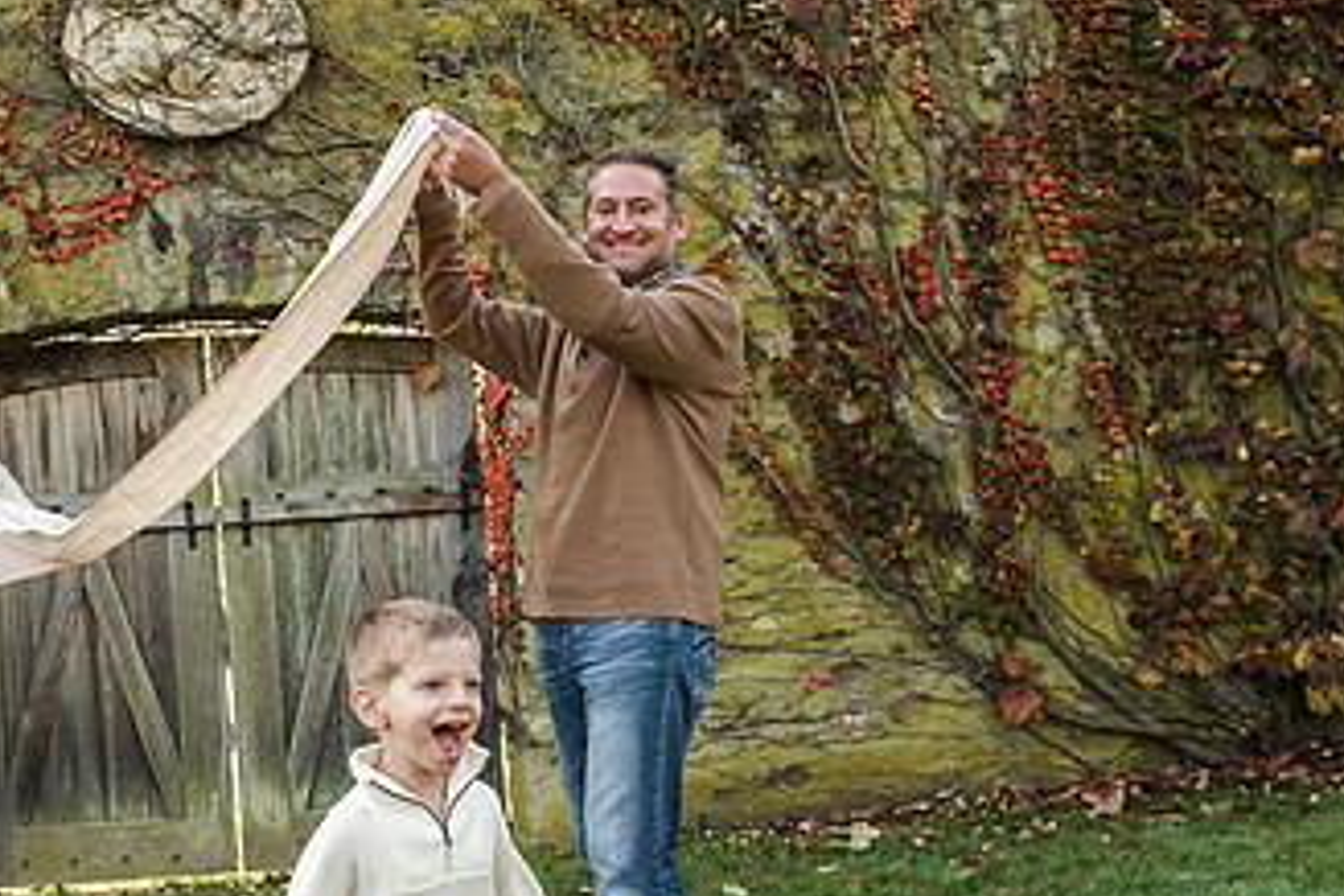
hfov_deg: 39.1
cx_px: 221
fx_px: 1792
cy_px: 537
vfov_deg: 28.0
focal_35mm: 48
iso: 1000
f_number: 5.6
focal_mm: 26
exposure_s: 1/400
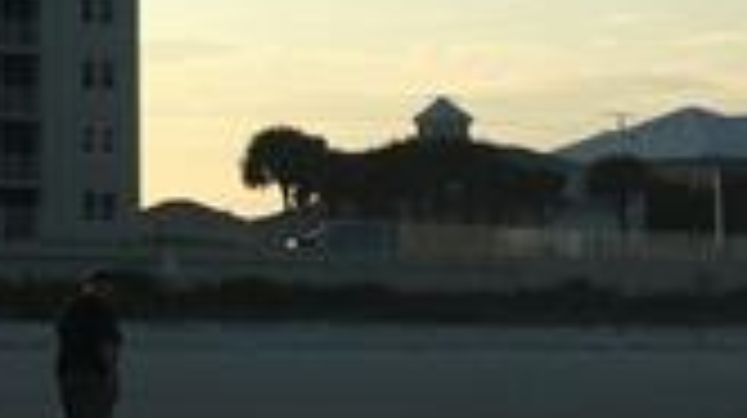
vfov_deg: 8.3
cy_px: 117
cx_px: -140
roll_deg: -0.1
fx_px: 2889
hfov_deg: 14.3
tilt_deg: +4.2
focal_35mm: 146
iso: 25
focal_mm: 4.15
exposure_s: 1/1479
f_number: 2.2
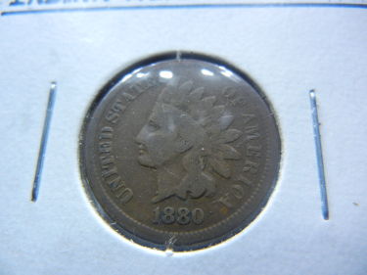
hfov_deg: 60.0
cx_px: 184
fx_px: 318
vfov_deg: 46.8
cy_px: 138
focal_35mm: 30
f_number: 3.5
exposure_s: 1/129
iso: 160
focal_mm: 5.4
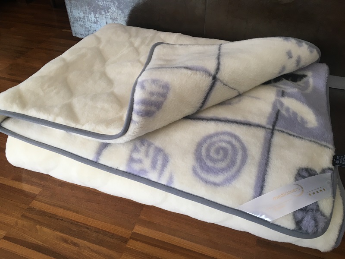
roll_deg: +1.3
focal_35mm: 29
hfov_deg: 61.7
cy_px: 130
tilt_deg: -40.8
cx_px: 172
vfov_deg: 48.2
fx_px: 289
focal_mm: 4.15
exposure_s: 1/33
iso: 80
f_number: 2.2
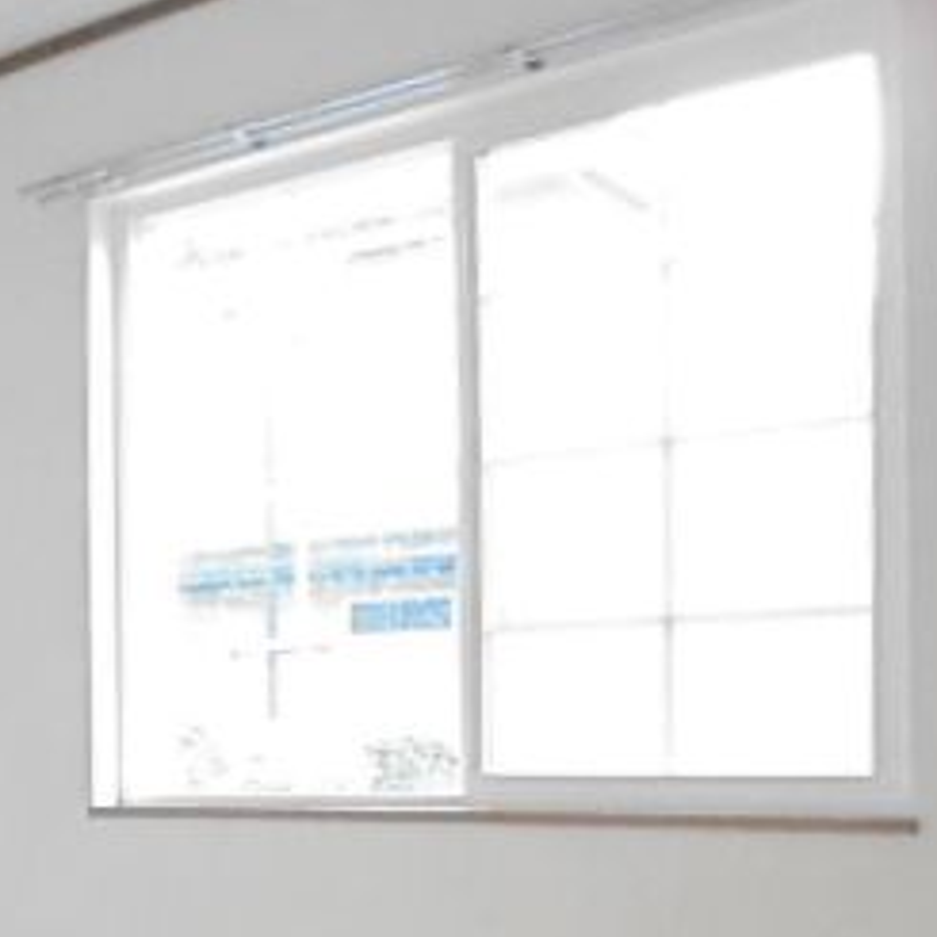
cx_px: -46
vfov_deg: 27.9
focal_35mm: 60
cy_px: 784
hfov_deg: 26.7
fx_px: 1837
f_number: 3.5
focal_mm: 4.6
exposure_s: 1/60
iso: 1600
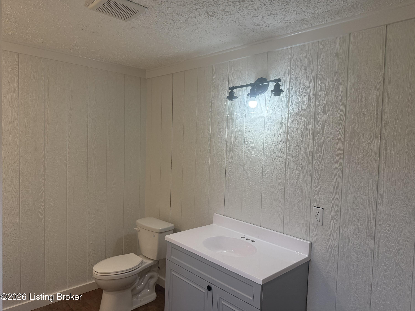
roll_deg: -1.3
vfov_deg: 56.8
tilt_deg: -2.6
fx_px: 288
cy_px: 156
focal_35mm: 24
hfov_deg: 71.6
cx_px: 208
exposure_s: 1/234
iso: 200
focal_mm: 6.76
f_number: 1.78
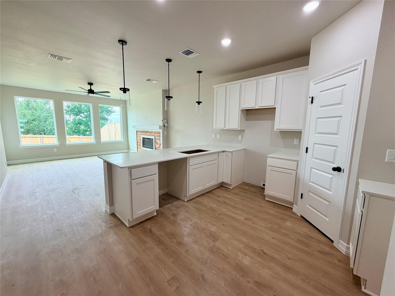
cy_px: 148
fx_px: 160
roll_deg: -0.2
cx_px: 198
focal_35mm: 14
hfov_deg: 102.1
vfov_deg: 85.7
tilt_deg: -7.8
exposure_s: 1/120
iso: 100
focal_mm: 2.22
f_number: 2.2
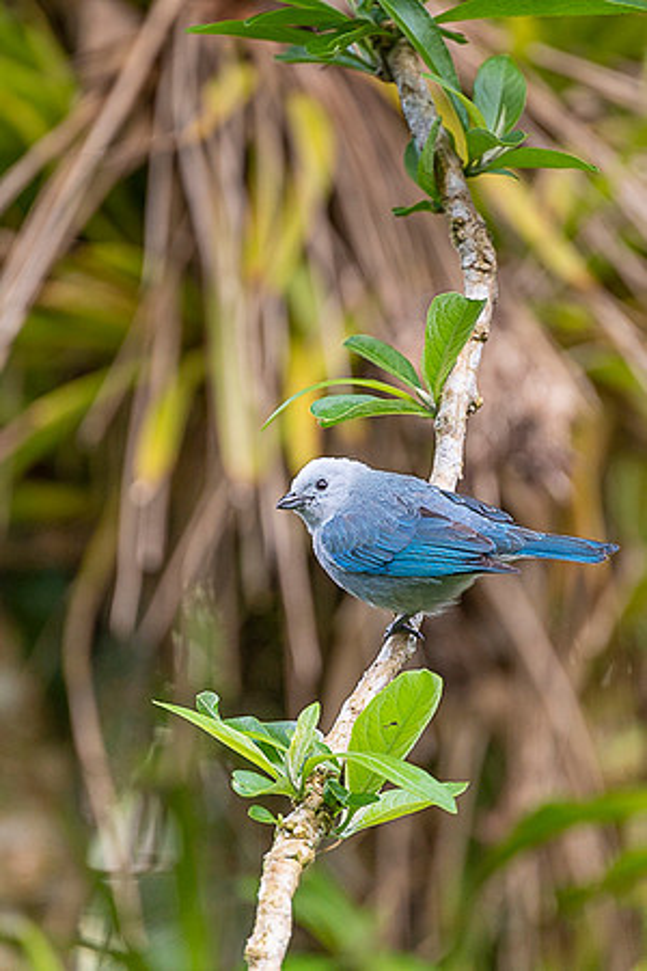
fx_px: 16174
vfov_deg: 3.4
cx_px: 345
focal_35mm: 600
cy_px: 485
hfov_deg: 2.3
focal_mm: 400
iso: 800
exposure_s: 1/400
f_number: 4
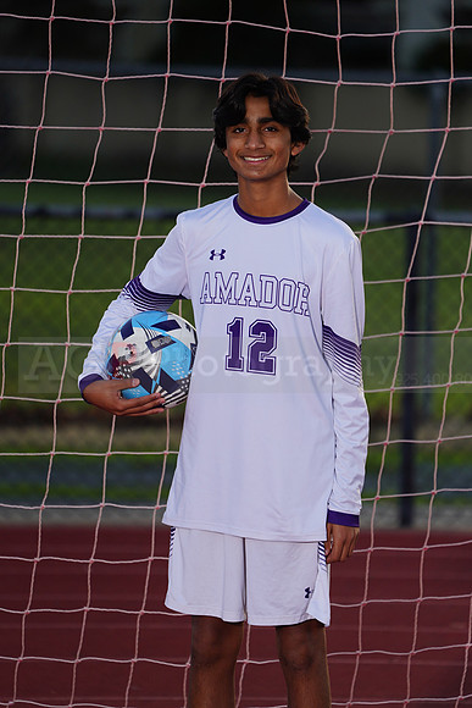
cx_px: 236
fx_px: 7036
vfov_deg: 5.8
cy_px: 354
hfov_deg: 3.8
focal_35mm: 358
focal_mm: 358
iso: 200
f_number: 5.6
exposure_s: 1/250
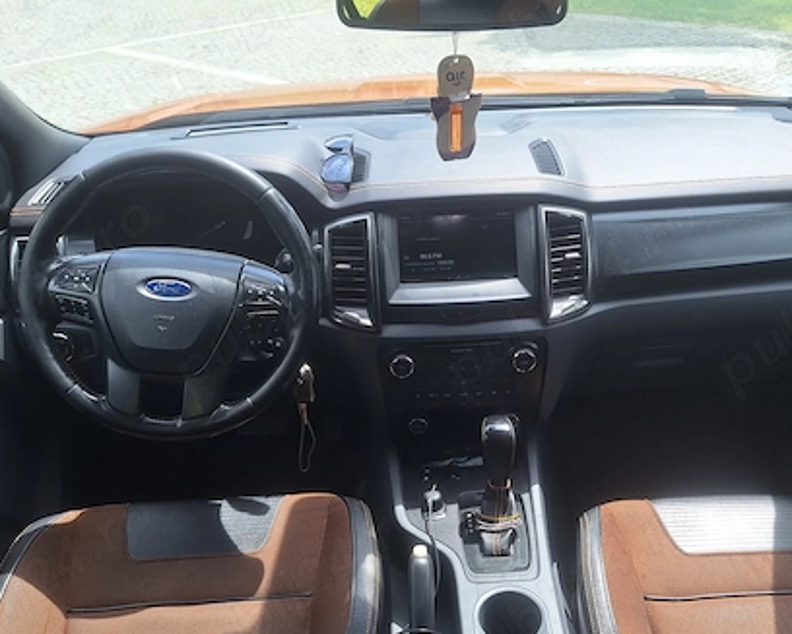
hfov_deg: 54.1
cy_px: 316
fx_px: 774
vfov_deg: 44.6
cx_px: 435
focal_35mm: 33
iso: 40
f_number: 1.8
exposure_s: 1/859
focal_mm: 5.54
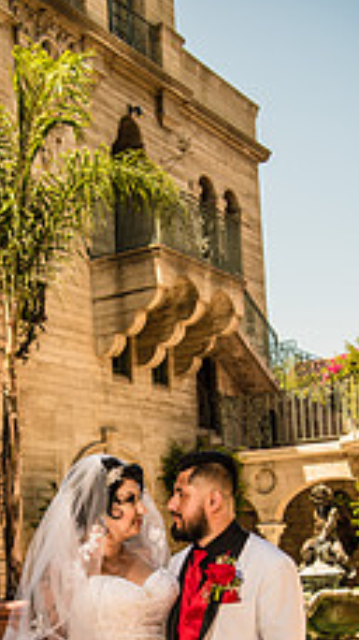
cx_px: 157
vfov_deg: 34.9
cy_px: 511
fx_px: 983
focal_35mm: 58
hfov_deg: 20.7
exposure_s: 1/640
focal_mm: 28
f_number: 4
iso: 100
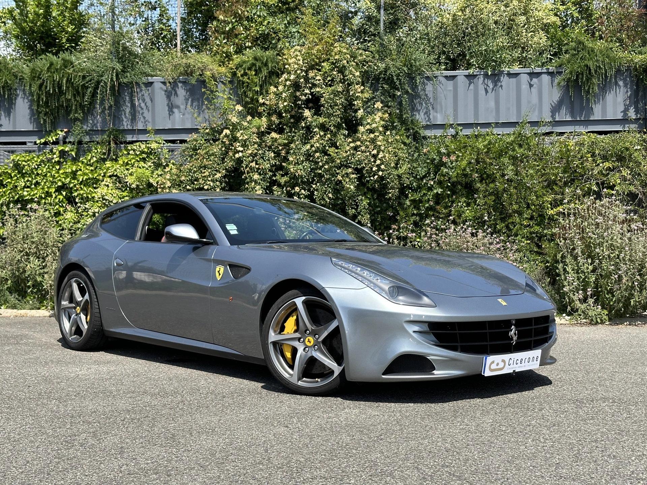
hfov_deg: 39.7
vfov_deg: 30.3
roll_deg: +0.5
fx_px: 897
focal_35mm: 48
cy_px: 242
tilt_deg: +1.1
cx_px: 324
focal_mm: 6.86
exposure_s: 1/2410
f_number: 1.78
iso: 64
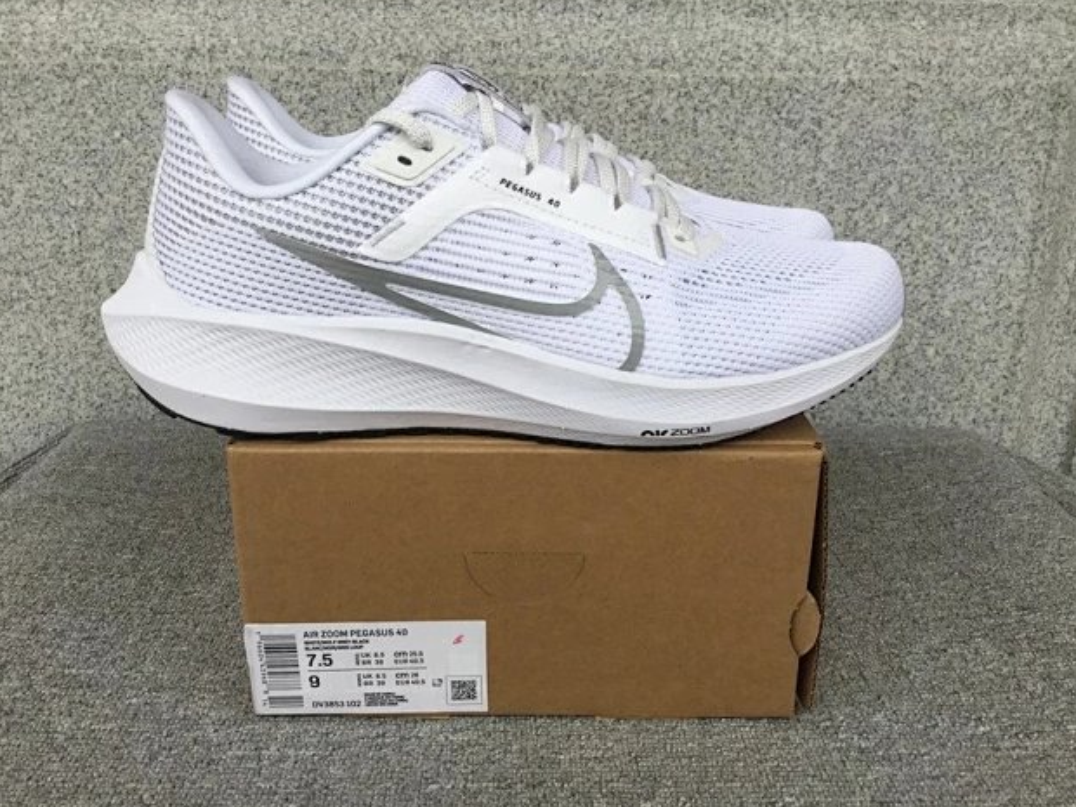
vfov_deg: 44.2
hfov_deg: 56.8
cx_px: 538
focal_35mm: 32
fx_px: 995
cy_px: 399
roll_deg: -1.0
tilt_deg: -18.6
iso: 25
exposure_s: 1/256
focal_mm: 3.3
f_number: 2.4
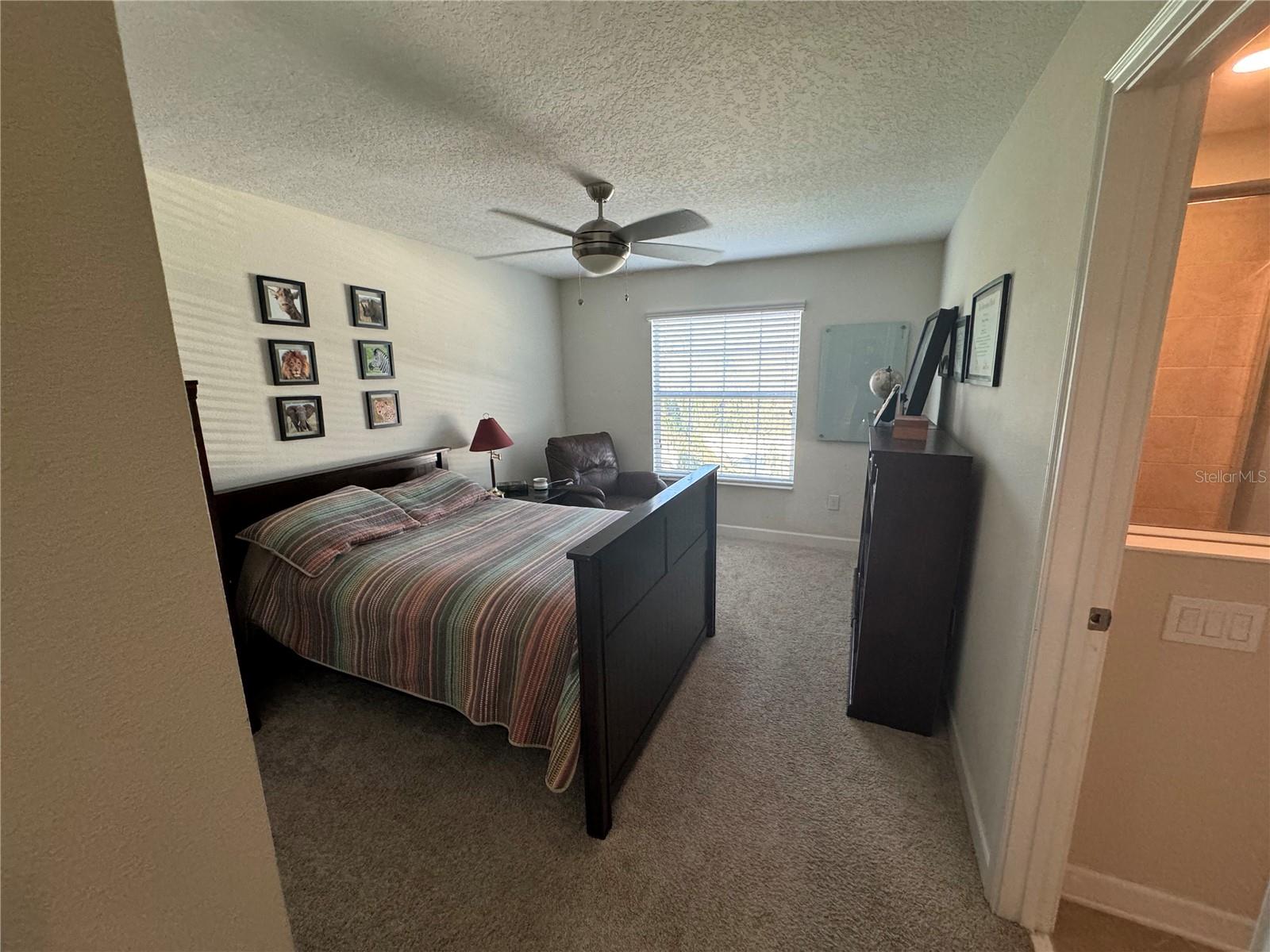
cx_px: 635
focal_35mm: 14
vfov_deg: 85.7
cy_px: 476
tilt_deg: -12.3
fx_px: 514
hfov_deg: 102.1
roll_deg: +0.8
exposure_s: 1/120
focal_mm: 2.22
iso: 320
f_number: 2.2
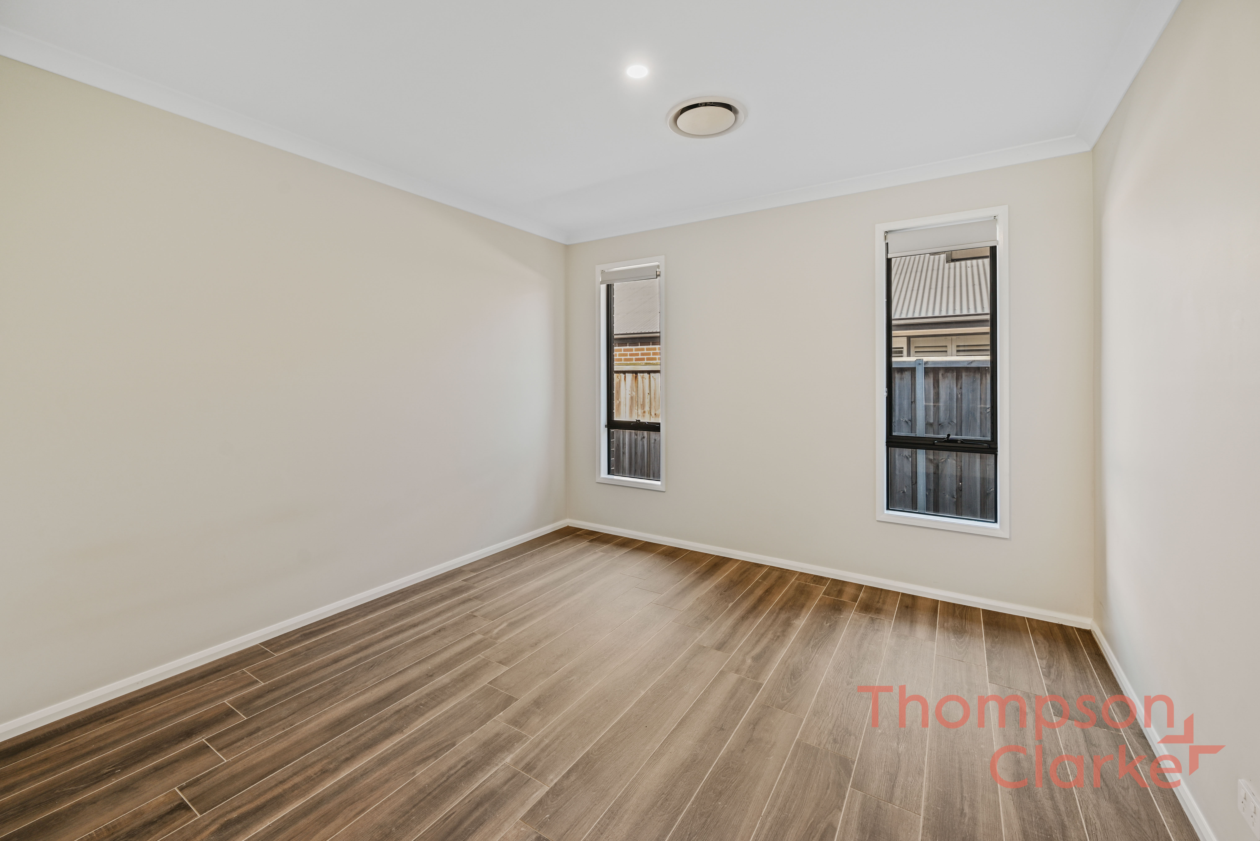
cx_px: 630
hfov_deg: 104.2
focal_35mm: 14
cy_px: 420
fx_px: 490
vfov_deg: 81.3
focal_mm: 14
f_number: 7.1
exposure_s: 1/2.5
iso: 100
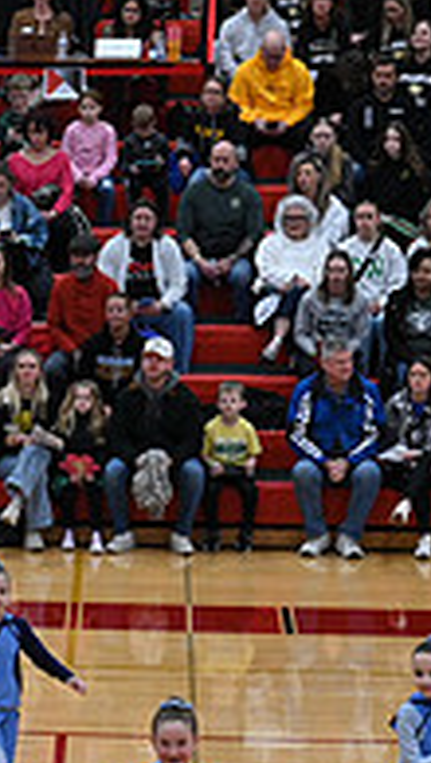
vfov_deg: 9.8
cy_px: 671
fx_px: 4420
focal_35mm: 218
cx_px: -646
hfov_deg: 5.4
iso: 4000
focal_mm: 70
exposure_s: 1/400
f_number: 4
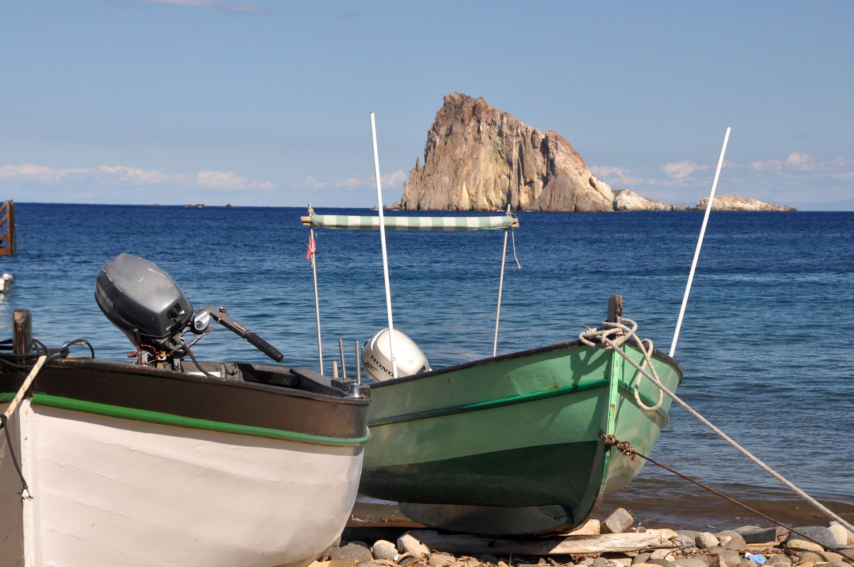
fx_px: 1990
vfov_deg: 16.2
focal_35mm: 84
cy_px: 284
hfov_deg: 24.2
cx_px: 427
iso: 400
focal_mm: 56
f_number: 10
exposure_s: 1/400
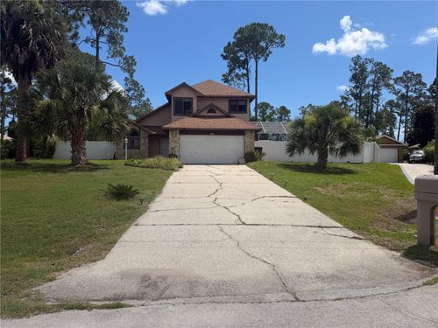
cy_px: 164
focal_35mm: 24
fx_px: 304
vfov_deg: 56.8
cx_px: 219
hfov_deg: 71.6
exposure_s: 1/6711
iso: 80
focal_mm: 6.76
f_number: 1.78
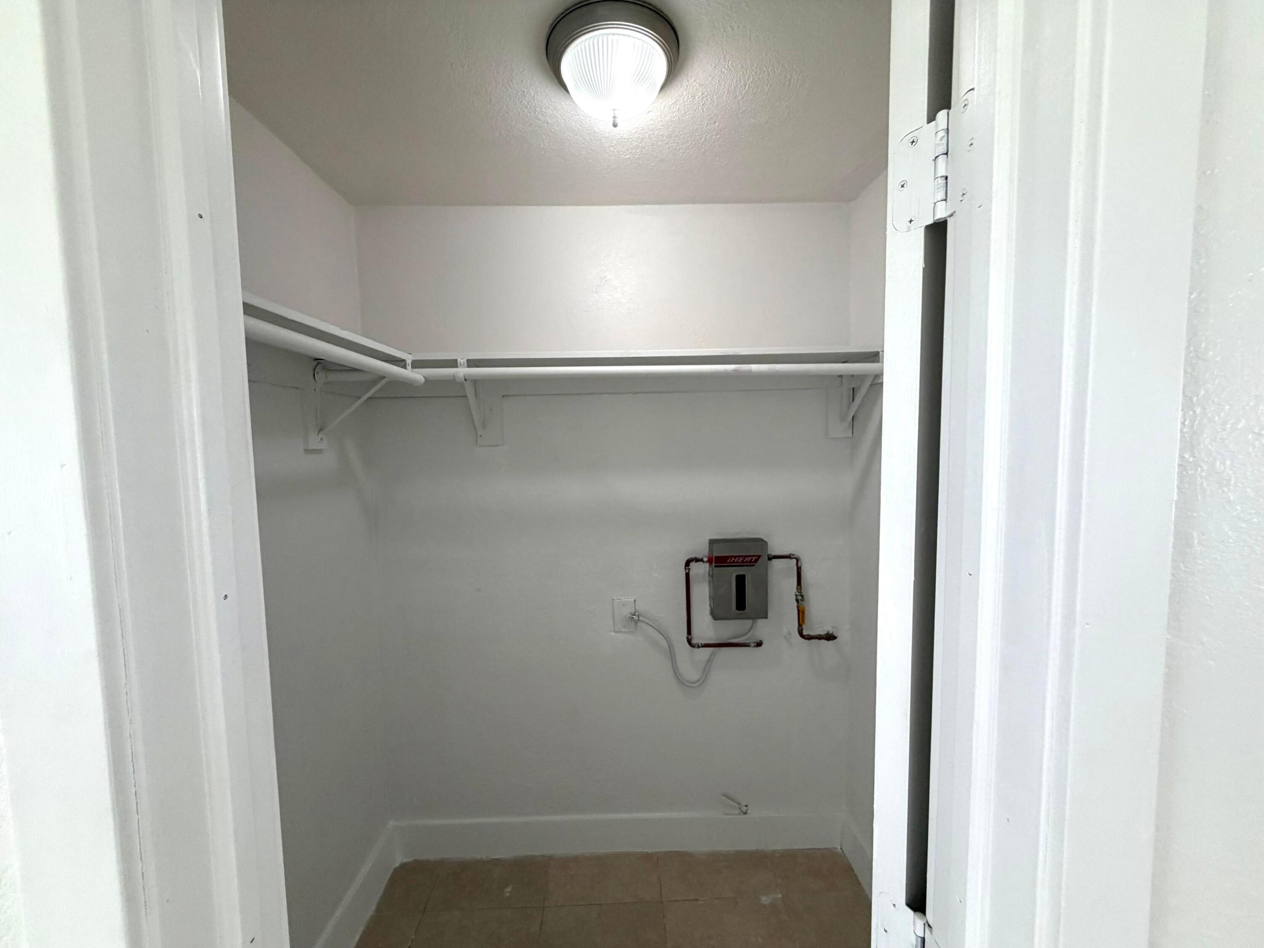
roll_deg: +0.7
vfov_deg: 85.7
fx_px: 511
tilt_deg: -5.0
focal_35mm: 14
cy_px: 474
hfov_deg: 102.1
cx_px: 632
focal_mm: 2.22
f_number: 2.2
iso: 125
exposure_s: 1/120
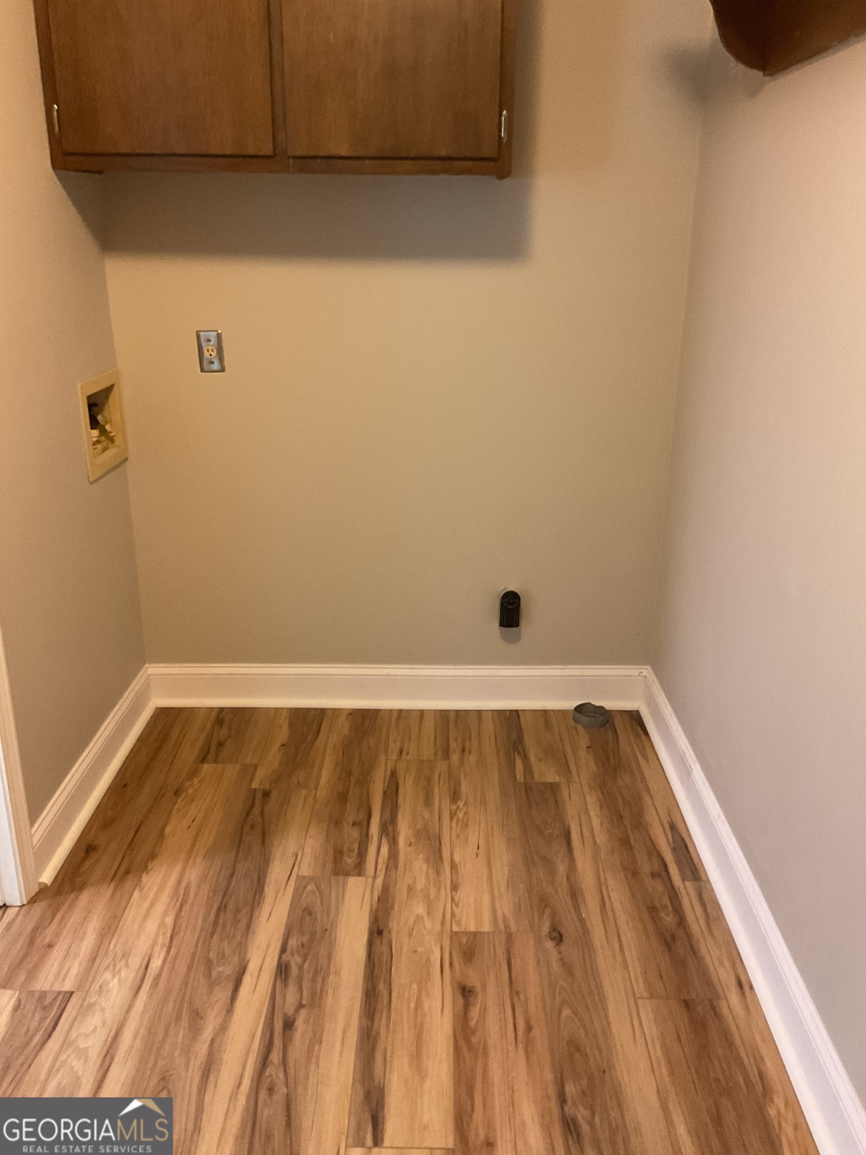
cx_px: 433
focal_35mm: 29
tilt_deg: -21.3
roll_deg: -0.7
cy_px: 578
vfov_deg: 61.7
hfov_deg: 48.2
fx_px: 967
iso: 320
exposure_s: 1/40
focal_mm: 3
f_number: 1.8
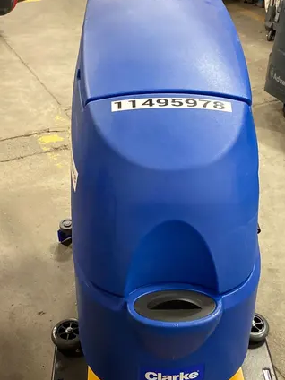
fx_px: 494
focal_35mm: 45
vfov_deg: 42.0
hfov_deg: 32.1
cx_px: 175
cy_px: 211
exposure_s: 1/60
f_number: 1.8
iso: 400
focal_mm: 4.25
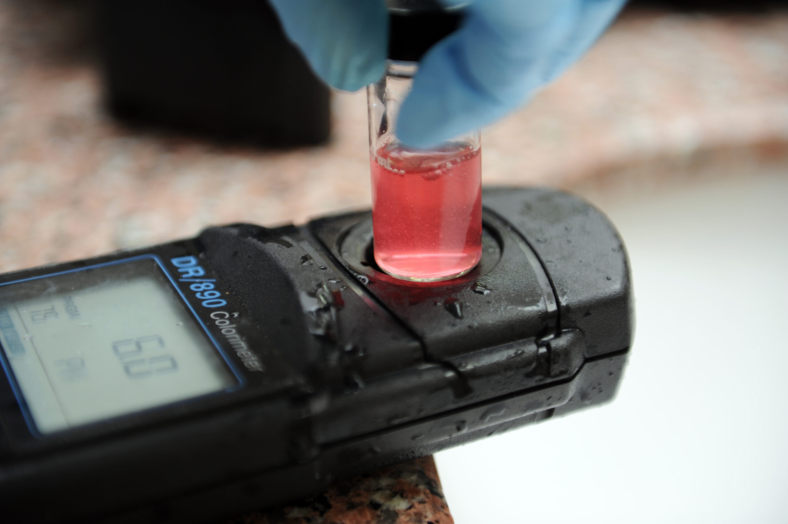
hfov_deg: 30.5
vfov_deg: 20.6
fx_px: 1444
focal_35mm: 66
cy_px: 262
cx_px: 394
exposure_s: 1/160
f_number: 2.8
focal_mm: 66
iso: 320
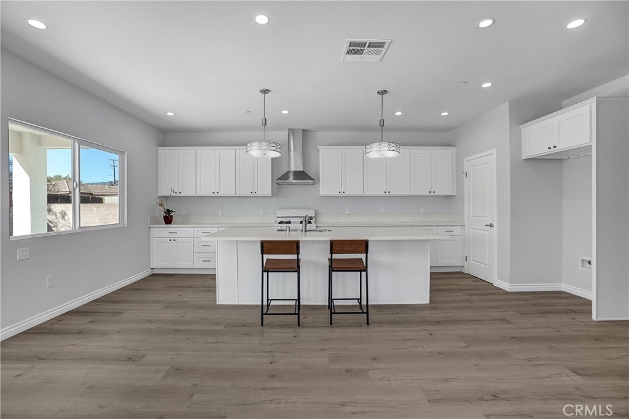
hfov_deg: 100.4
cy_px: 210
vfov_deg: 77.3
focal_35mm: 15
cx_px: 314
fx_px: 262
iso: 1000
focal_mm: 10
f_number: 8
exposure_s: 1/250
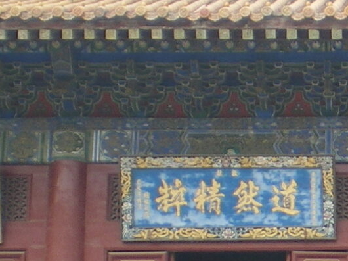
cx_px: 546
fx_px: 1748
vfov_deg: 8.5
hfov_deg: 10.9
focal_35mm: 174
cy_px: 243
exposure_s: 1/200
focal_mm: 6.3
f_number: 3.1
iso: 50
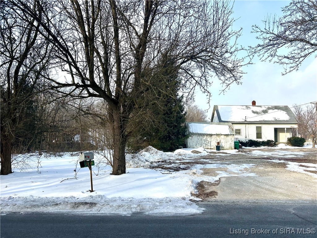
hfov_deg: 67.3
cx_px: 158
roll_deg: +0.2
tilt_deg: +4.4
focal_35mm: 26
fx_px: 238
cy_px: 119
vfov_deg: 53.1
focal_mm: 5.7
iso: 50
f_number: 1.5
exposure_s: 1/2762
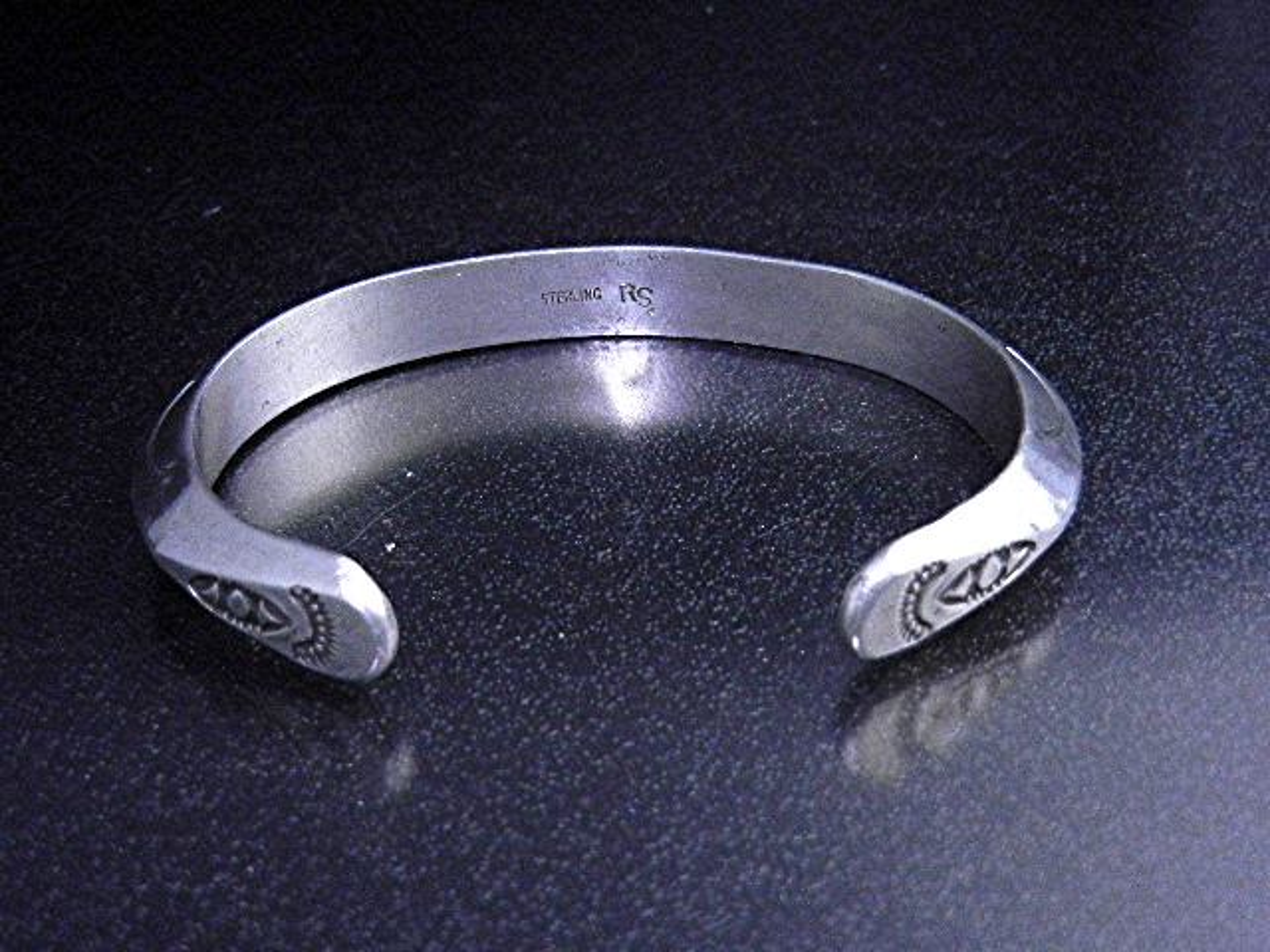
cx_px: 635
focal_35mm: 59
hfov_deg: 32.7
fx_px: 2165
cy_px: 476
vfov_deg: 24.8
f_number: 8
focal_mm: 10.6
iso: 800
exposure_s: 1/30
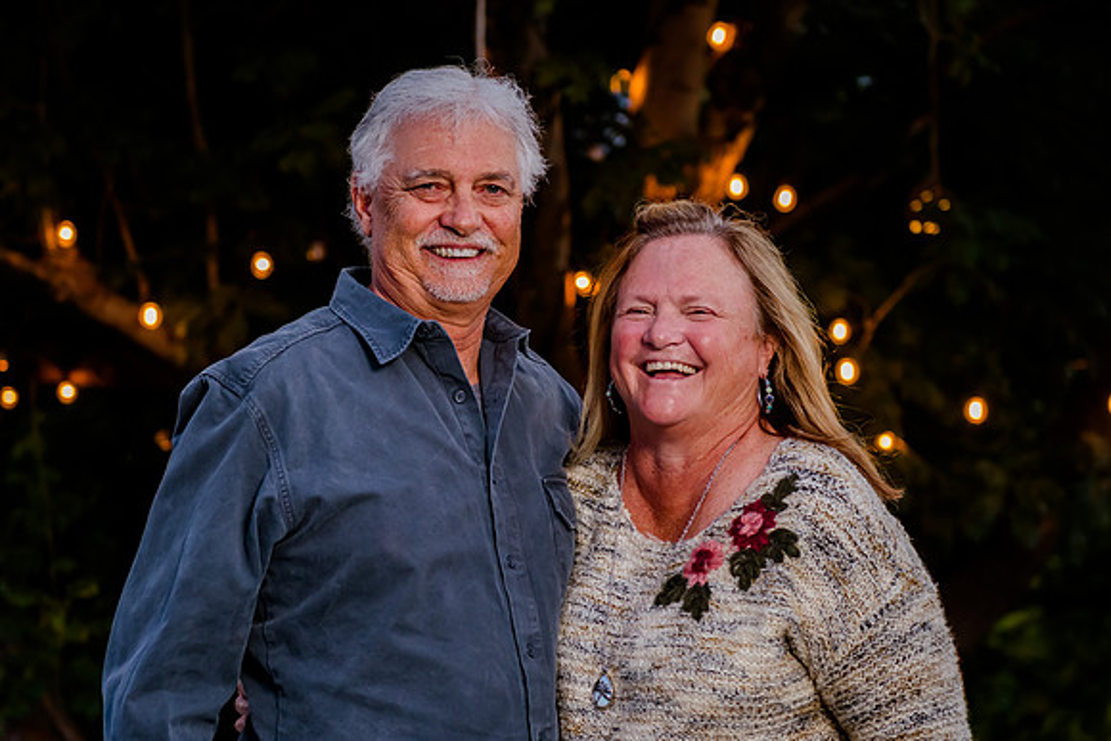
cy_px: 414
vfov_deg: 13.1
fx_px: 3215
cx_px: 489
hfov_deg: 19.6
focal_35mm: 104
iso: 640
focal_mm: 62
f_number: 3.5
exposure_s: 1/125
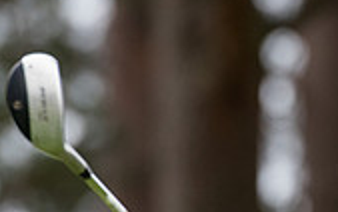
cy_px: 231
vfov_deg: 1.4
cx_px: 416
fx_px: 8797
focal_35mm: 954
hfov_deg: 2.2
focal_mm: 200
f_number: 4
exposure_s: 1/1000
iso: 1000
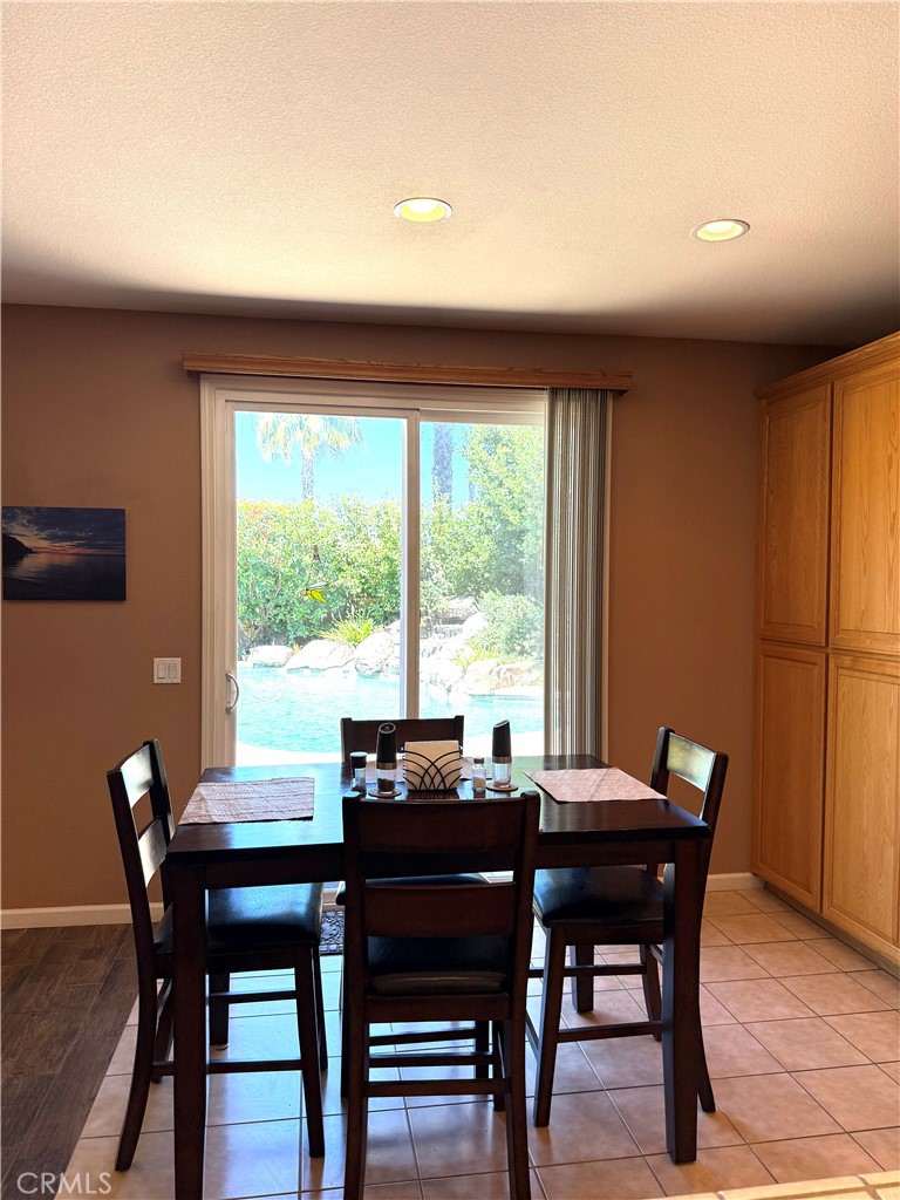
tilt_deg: +0.0
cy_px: 600
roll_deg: -0.2
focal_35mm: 24
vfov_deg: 71.6
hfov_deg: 56.8
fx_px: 832
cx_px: 450
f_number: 1.78
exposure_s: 1/341
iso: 100
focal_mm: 6.76
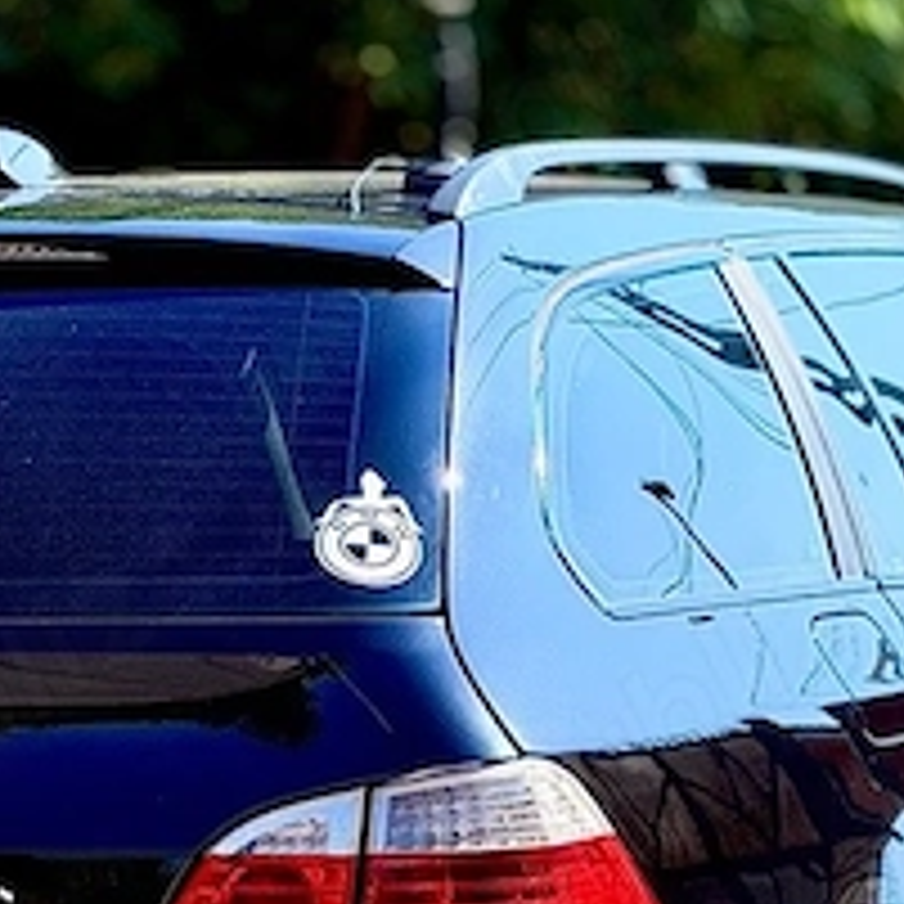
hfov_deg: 10.3
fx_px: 4993
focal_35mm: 169
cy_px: 756
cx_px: 256
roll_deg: +2.0
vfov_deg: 10.3
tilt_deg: -4.8
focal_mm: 6.76
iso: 80
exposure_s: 1/1543
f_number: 1.78
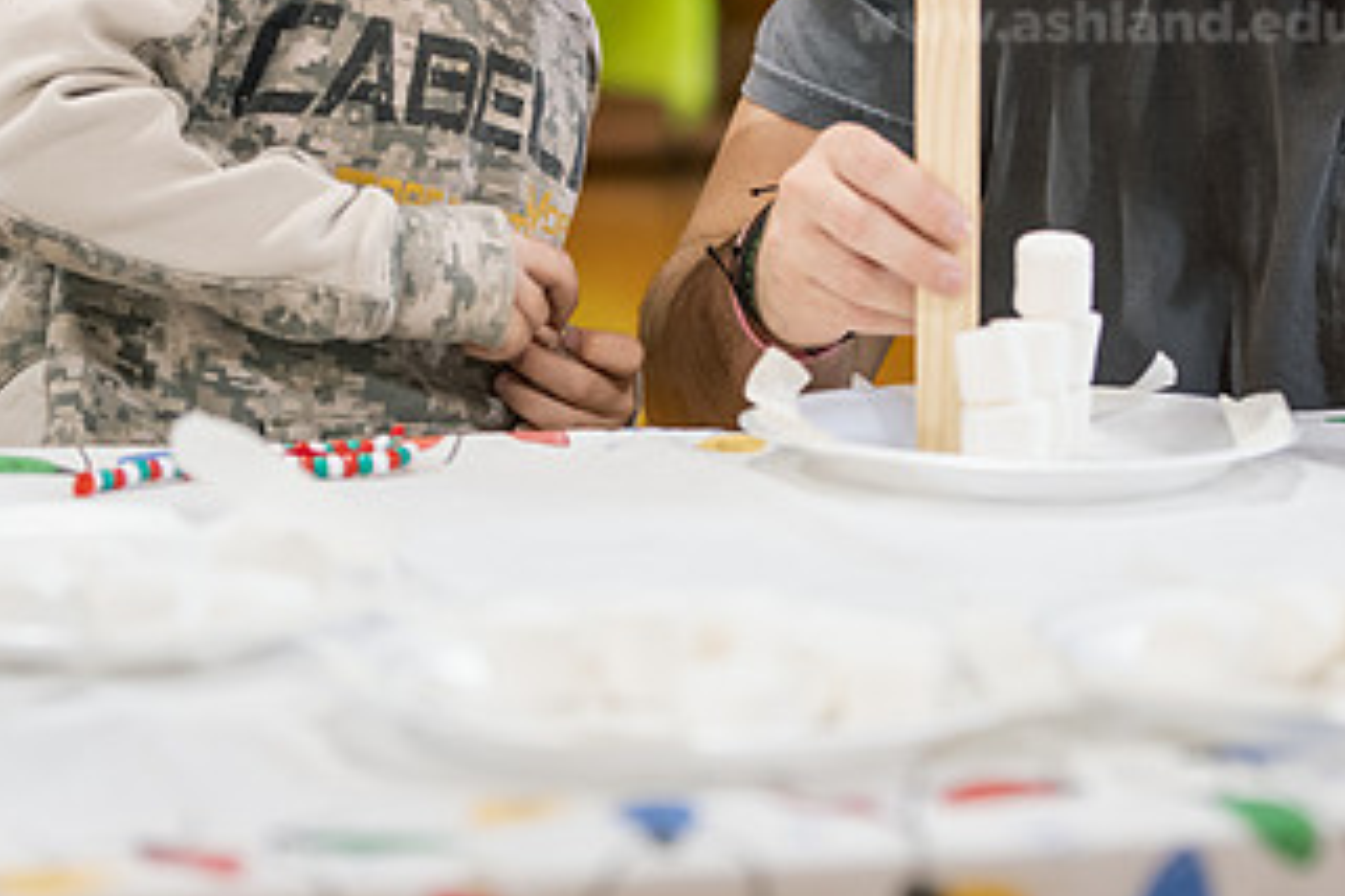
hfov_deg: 13.9
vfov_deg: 9.2
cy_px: 111
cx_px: 662
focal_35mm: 148
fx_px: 5529
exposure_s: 1/160
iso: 1250
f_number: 3.2
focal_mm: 82
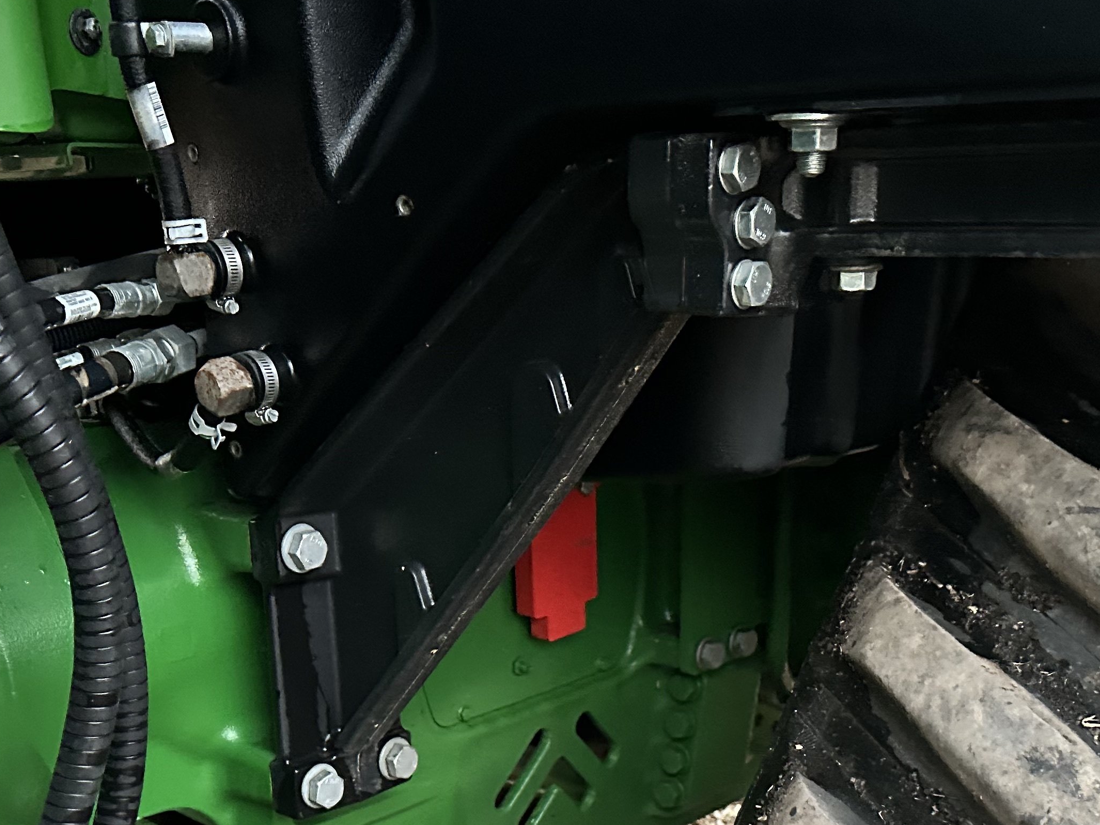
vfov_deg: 29.5
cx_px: 540
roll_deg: +0.7
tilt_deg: -20.5
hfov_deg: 40.4
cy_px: 758
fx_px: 1493
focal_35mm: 47
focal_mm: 6.86
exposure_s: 1/30
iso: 1250
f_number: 1.78
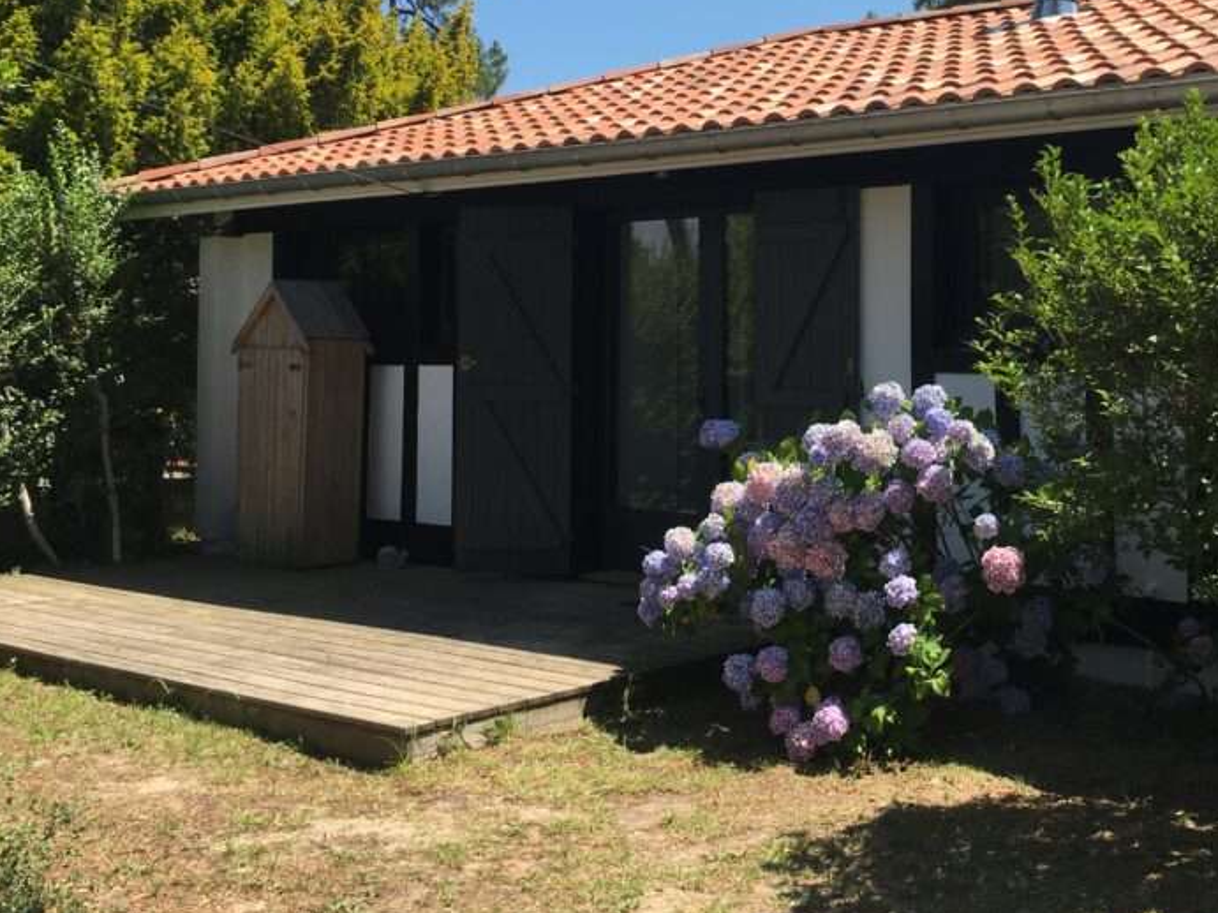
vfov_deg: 33.2
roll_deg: -0.4
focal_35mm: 43
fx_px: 1513
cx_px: 860
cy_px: 287
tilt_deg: +0.6
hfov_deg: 42.9
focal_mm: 4.15
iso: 25
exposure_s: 1/1131
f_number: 2.2
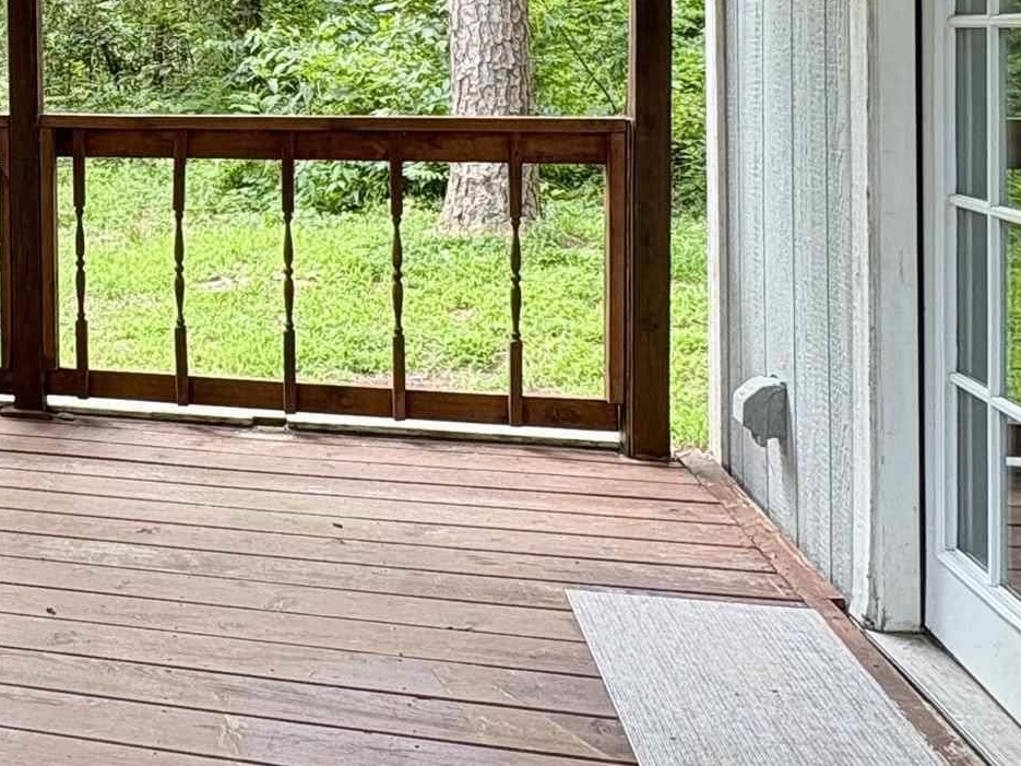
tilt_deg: +1.0
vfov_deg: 30.0
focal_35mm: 46
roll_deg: +0.3
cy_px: 54
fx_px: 1357
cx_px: -14
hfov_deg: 36.7
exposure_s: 1/135
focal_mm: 2.22
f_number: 2.2
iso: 40
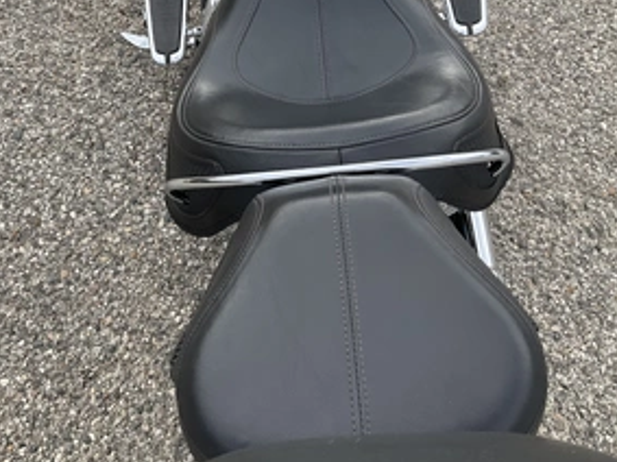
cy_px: 174
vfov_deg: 34.9
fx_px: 730
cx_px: 270
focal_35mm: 41
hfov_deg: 45.7
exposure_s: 1/435
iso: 25
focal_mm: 3
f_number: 1.8
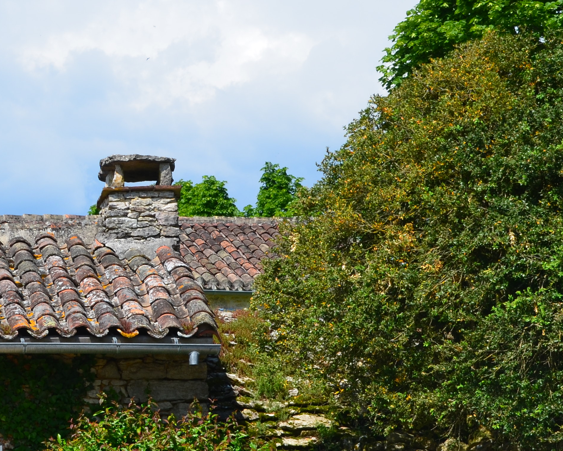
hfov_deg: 16.0
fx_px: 1949
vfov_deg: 13.1
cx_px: -36
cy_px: 333
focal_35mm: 117
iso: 200
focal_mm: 32
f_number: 11
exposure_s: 1/400
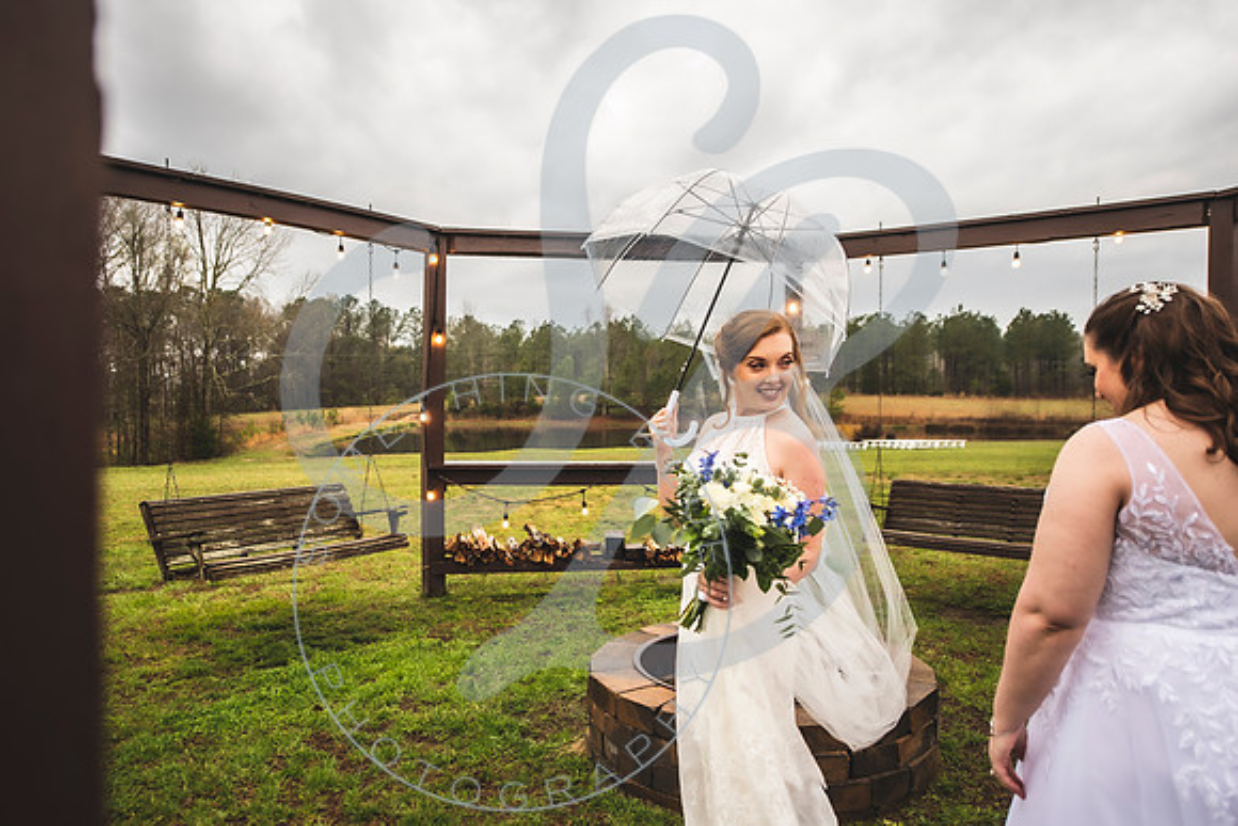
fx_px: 869
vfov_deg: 50.9
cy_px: 414
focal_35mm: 25
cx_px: 601
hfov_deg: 70.9
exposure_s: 1/250
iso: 100
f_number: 2.8
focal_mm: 24
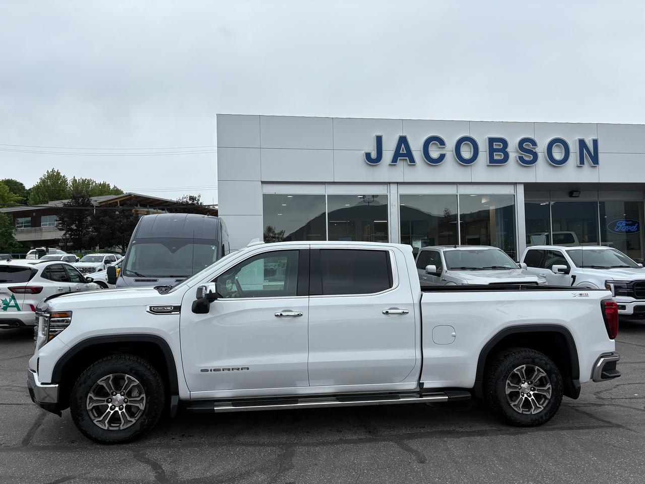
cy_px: 242
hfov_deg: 67.3
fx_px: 484
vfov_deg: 53.1
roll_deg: +0.9
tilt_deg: +3.0
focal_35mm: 26
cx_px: 322
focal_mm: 5.96
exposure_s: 1/2747
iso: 50
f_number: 1.6
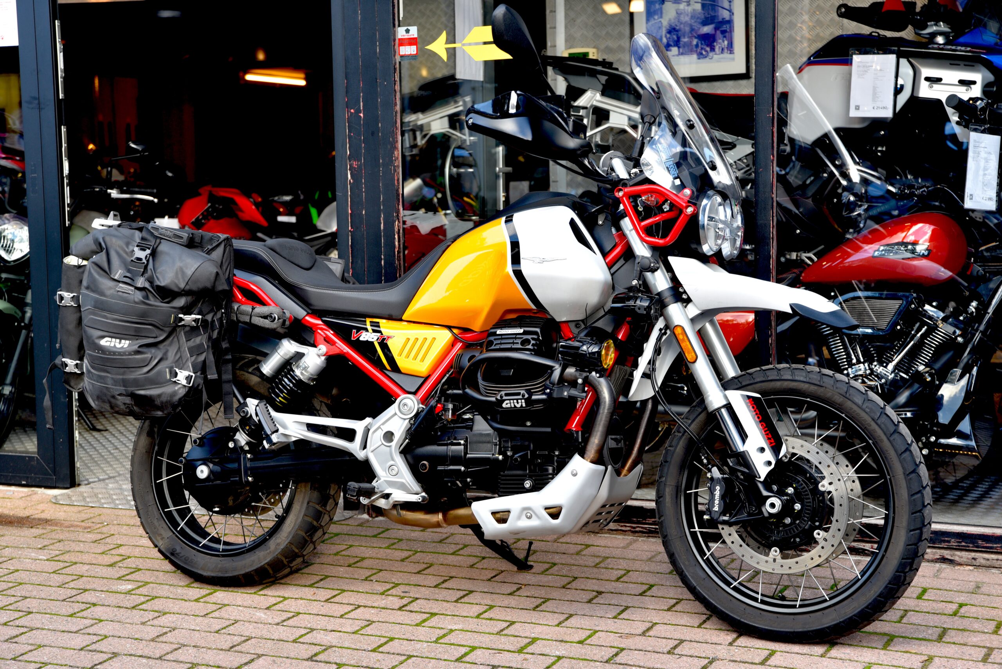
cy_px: 334
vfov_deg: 21.9
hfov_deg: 32.4
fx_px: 1726
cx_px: 501
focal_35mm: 62
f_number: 4.5
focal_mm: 62
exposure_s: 1/80
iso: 200
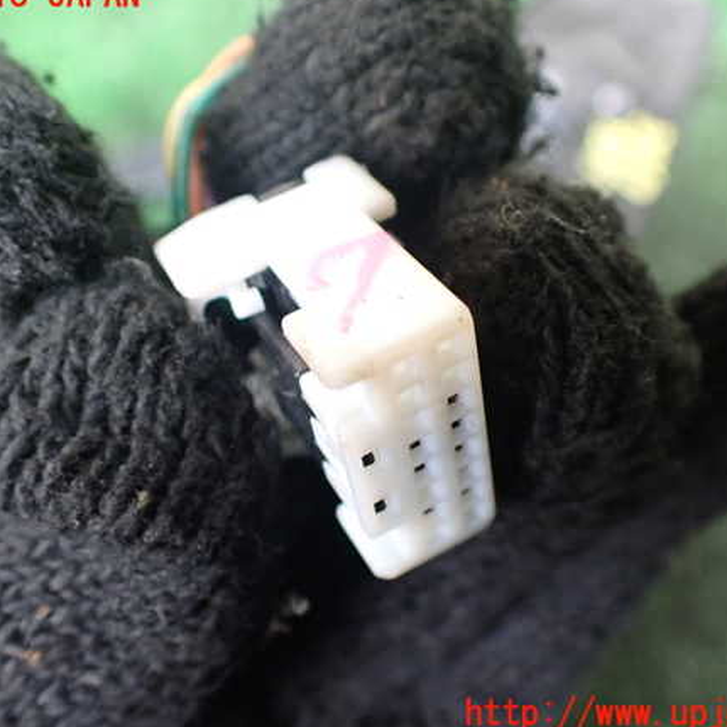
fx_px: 879
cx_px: 340
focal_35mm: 37
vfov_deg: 44.9
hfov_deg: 44.9
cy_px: 355
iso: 800
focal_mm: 5.4
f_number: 2.3
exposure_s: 1/100
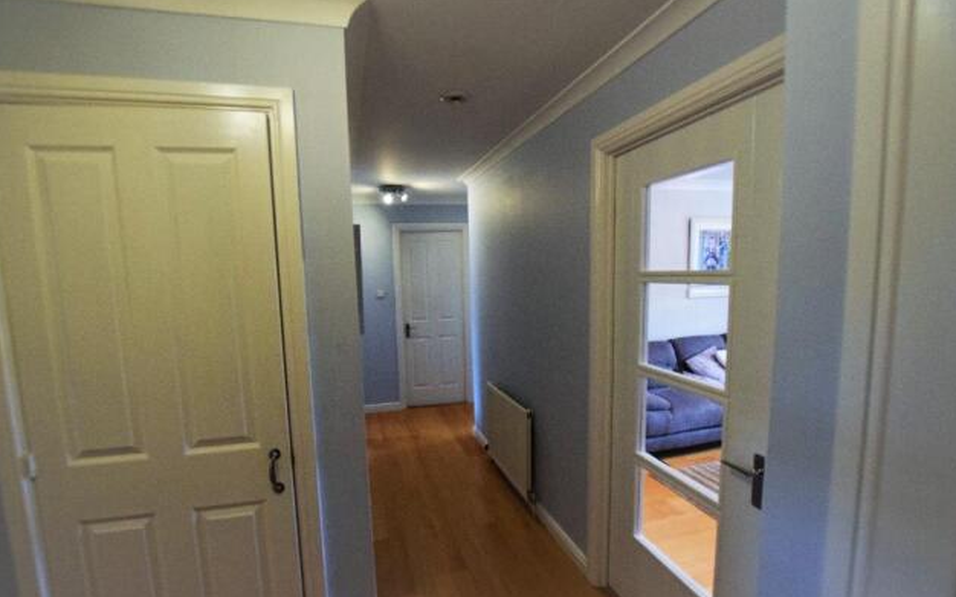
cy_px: 326
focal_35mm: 16
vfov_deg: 71.1
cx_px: 462
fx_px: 417
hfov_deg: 97.8
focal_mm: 10
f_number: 3.5
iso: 1250
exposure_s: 1/60
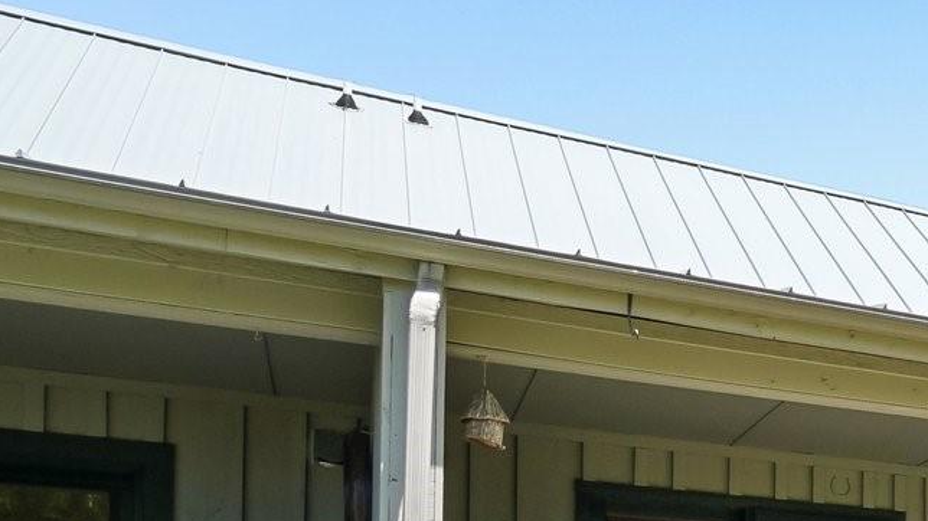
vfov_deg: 22.0
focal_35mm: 50
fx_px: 1230
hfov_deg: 29.1
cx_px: 1333
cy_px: 634
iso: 100
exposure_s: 1/160
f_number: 8
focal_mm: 10
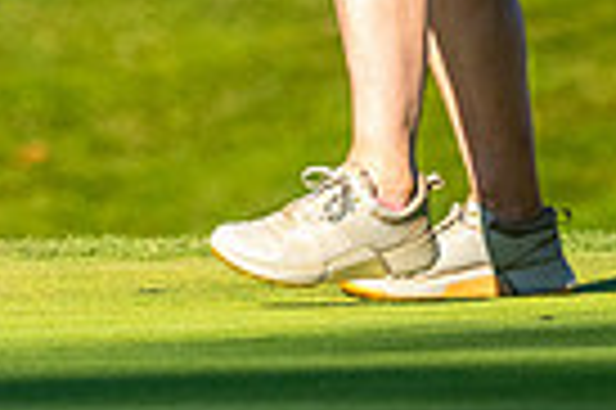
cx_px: 4
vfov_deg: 0.7
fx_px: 32677
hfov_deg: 1.1
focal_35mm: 1912
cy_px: -408
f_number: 4
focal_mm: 300
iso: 320
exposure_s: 1/2000
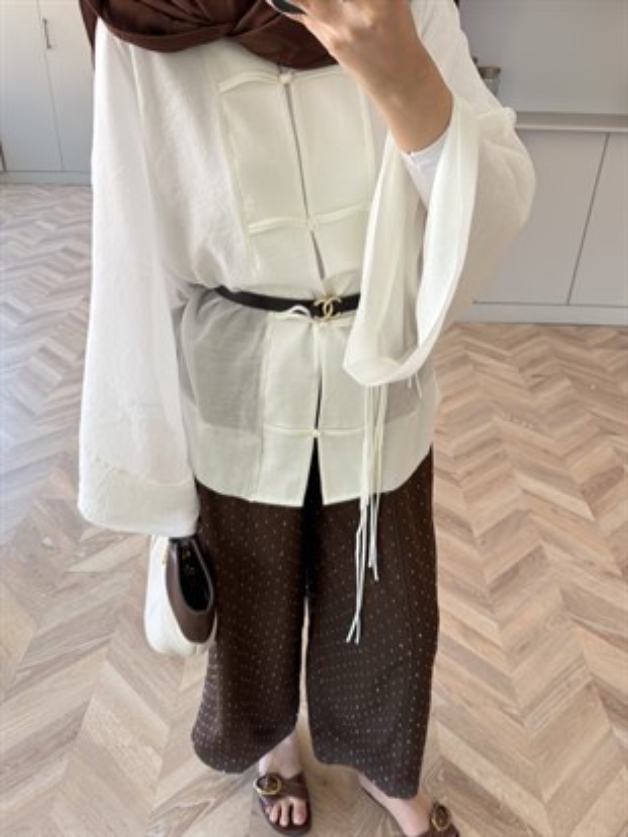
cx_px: 314
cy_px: 418
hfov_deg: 56.8
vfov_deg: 71.6
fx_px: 580
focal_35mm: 24
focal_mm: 6.76
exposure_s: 1/121
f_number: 1.78
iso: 125
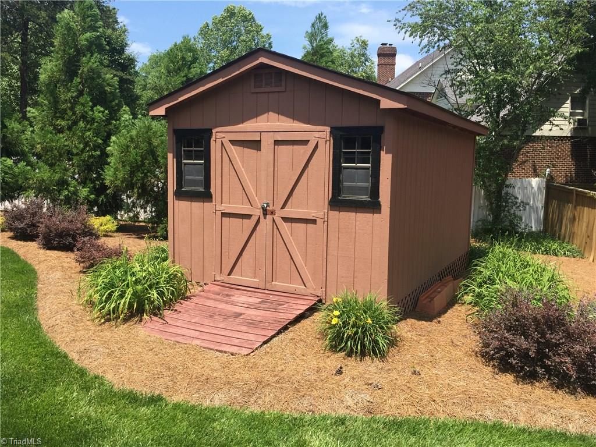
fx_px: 499
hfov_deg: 61.7
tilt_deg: -8.1
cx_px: 298
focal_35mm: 29
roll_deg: -2.0
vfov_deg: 48.2
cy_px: 224
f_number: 2.2
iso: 32
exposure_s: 1/989
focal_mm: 4.15
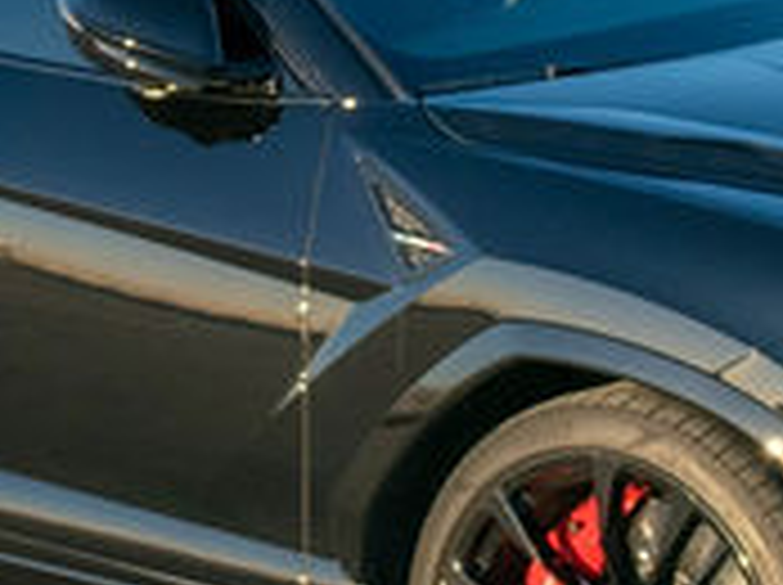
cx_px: 248
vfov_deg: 5.6
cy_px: 2
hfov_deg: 7.5
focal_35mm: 264
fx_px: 5963
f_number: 8
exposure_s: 1/320
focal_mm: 30
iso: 200
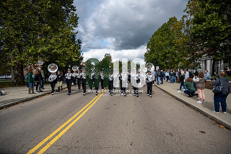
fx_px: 154
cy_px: 77
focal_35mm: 24
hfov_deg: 73.7
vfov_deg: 53.2
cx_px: 116
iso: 100
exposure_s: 1/1000
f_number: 4
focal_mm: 24
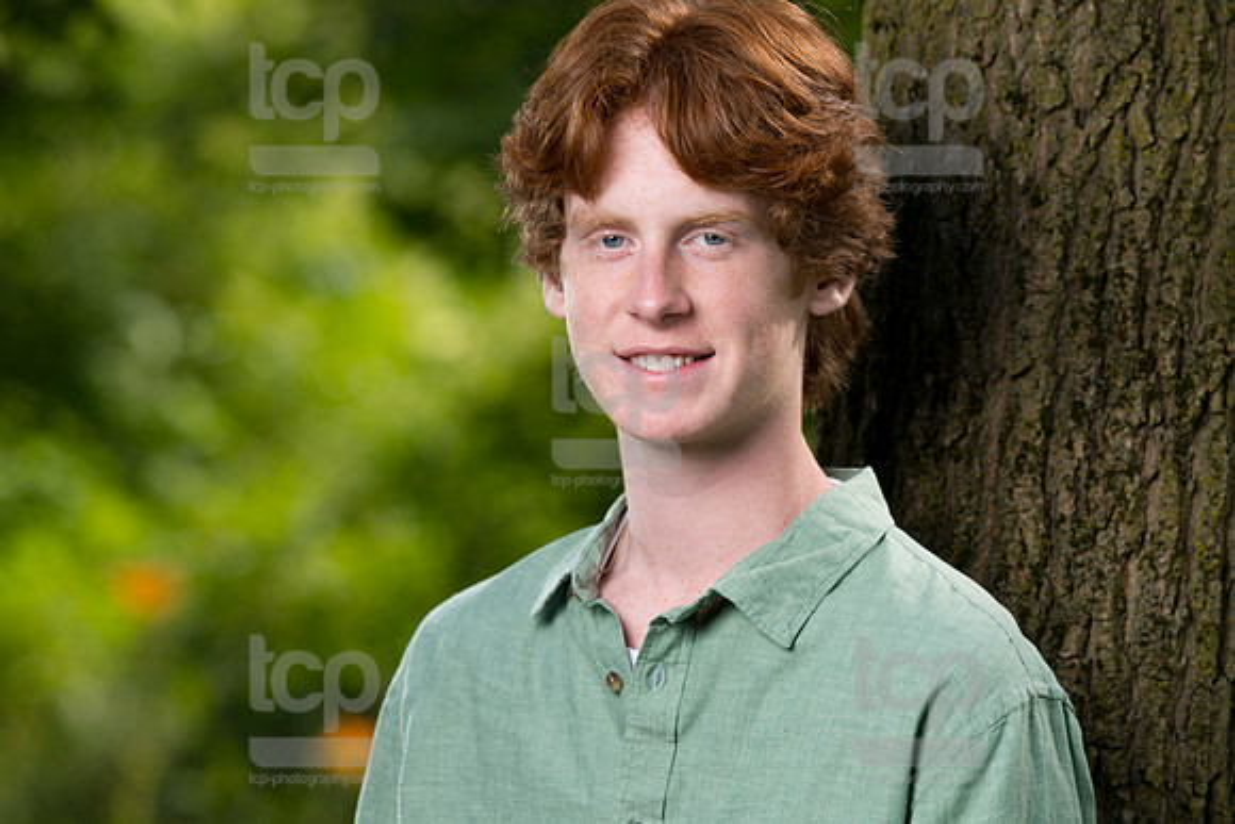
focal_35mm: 269
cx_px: 560
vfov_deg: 5.1
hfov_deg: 7.7
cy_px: 424
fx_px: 9221
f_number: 4.5
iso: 100
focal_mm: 200
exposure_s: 1/250
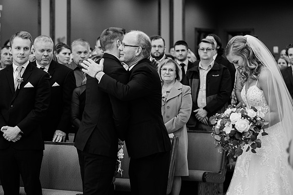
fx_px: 775
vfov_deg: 14.3
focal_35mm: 95
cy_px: 109
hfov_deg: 21.4
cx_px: 133
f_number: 2.8
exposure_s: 1/250
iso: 1600
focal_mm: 80
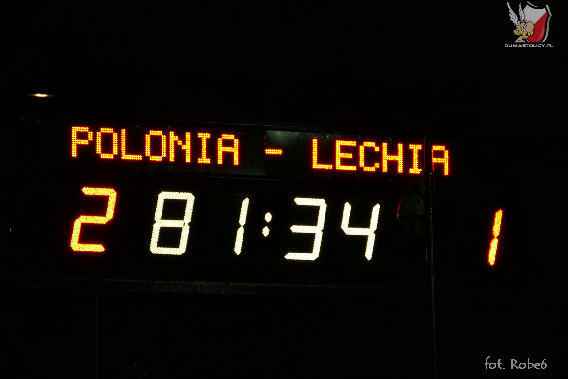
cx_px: 284
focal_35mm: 226
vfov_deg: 6.1
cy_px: 190
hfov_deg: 9.1
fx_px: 3566
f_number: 4
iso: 125
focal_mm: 82.28
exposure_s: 1/320
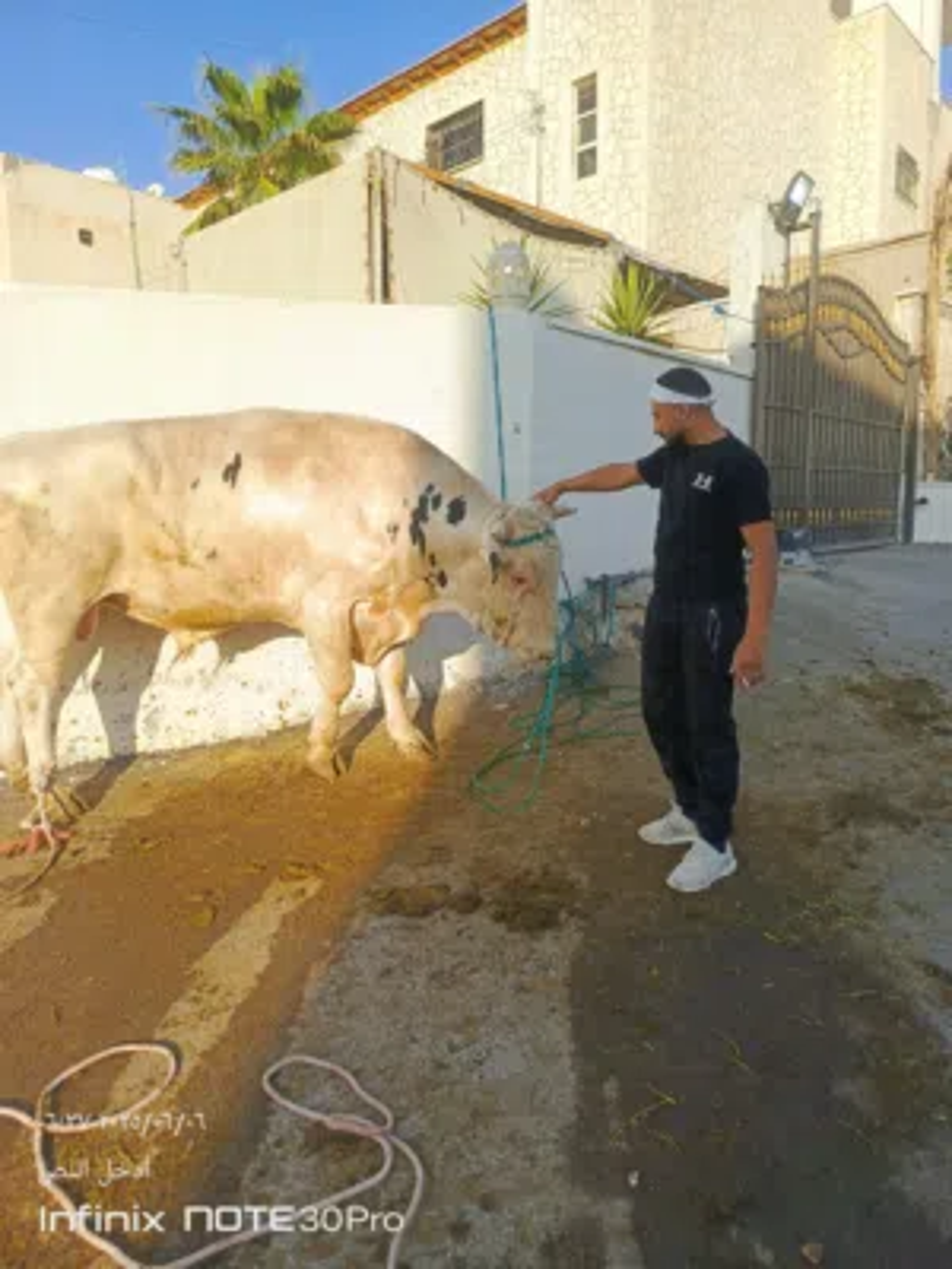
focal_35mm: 23
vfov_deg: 73.9
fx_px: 843
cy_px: 634
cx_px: 476
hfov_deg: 58.9
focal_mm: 5.25
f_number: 1.75
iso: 54
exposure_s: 1/200
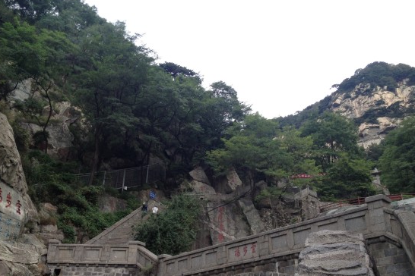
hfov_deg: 48.4
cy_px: 159
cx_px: 193
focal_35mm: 40
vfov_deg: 33.3
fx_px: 461
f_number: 2.4
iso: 50
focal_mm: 4.28
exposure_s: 1/188
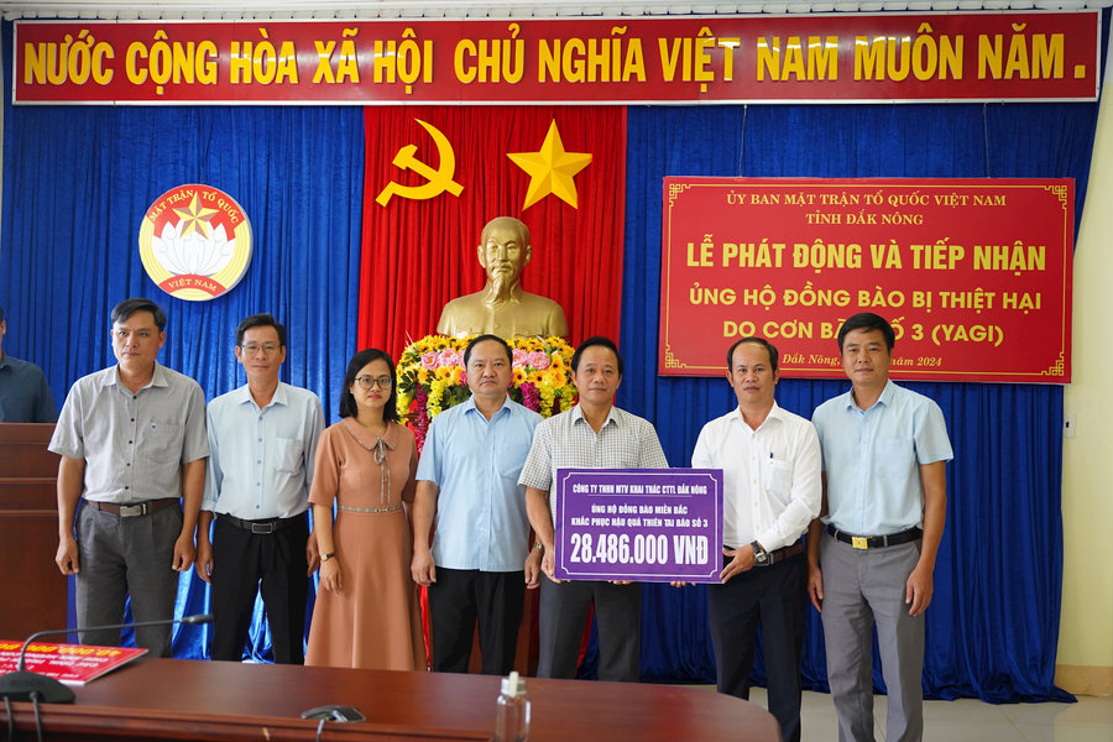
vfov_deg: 32.3
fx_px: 1280
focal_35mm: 41
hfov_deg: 47.0
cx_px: 556
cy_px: 371
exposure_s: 1/200
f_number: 2.8
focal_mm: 41.4
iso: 1000
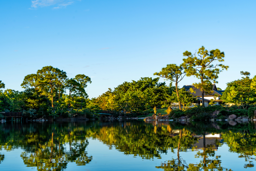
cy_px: 86
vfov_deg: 25.5
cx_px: 128
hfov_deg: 37.5
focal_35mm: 53
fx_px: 377
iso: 200
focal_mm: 53
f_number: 9
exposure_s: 1/200
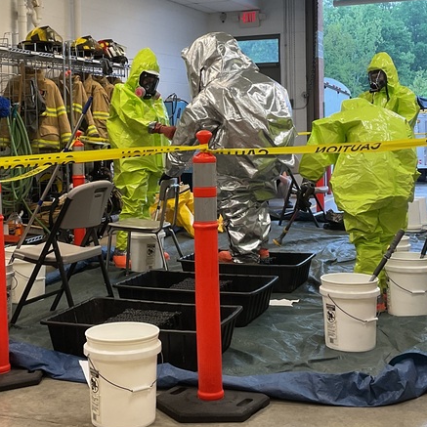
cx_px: 187
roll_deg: +1.7
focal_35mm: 60
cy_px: 141
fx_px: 837
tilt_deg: -1.6
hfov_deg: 28.6
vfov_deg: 28.4
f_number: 1.8
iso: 40
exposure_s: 1/50
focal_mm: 3
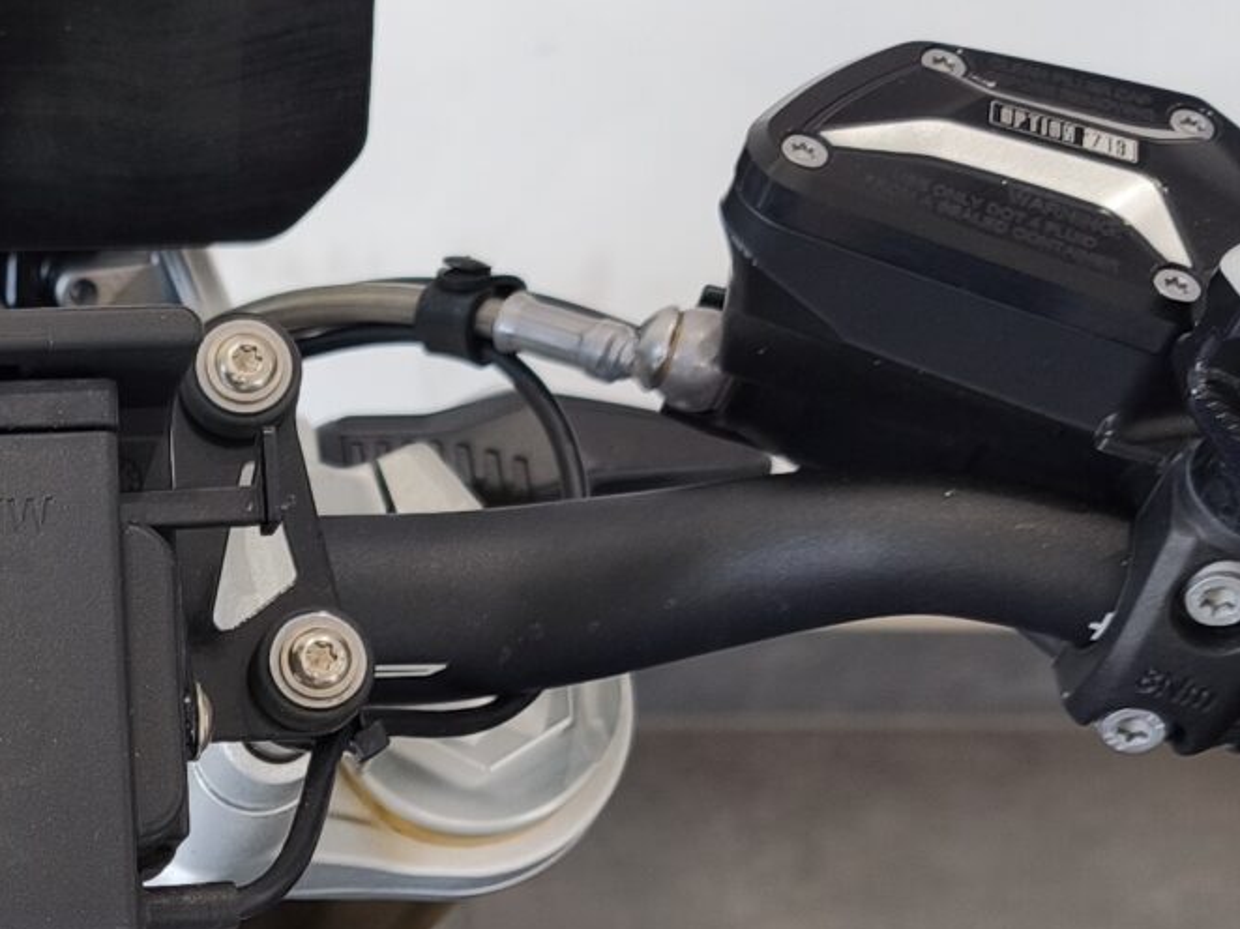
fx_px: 3187
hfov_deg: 20.8
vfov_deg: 15.9
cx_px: -169
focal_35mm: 89
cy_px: 1150
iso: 64
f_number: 1.6
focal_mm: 6.57
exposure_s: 1/100
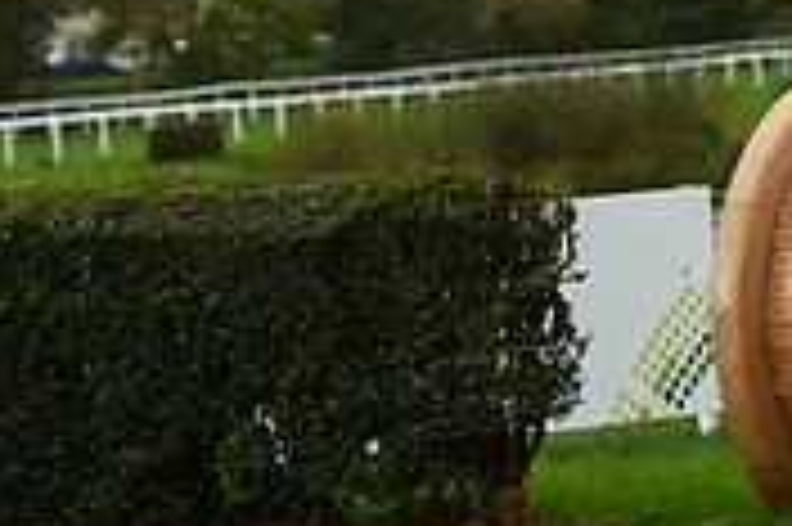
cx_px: 1287
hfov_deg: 5.6
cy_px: 9
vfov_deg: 3.8
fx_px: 7978
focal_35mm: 363
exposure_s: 1/1250
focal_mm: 110
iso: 400
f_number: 4.5
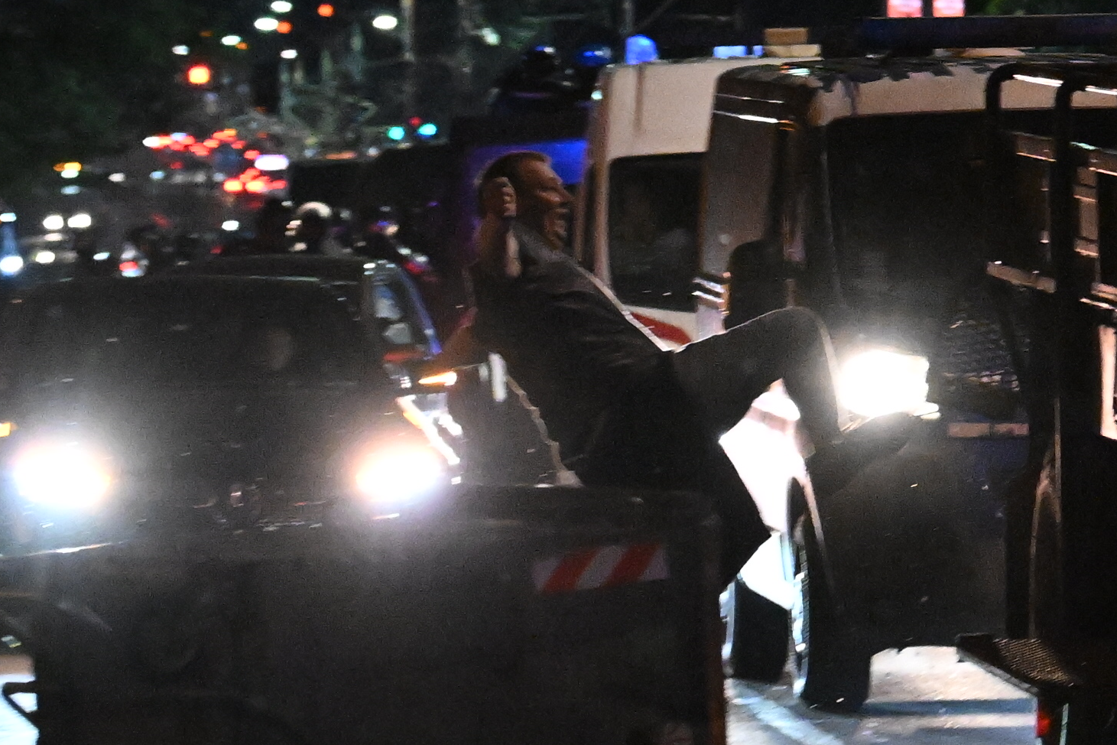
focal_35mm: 280
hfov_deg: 7.3
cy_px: 352
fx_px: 8687
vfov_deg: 4.9
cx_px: 882
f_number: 4
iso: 10000
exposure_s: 1/250
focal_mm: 95
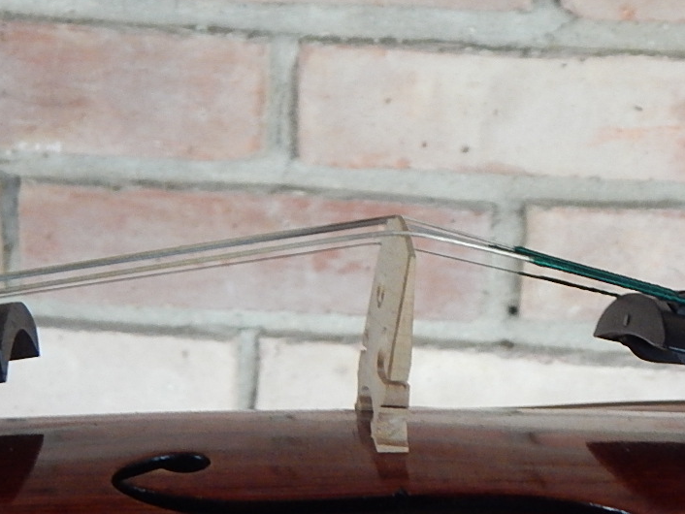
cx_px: 462
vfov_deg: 19.1
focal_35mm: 77
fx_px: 1524
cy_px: 258
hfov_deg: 25.2
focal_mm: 6.1
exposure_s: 1/25
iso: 400
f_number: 3.3
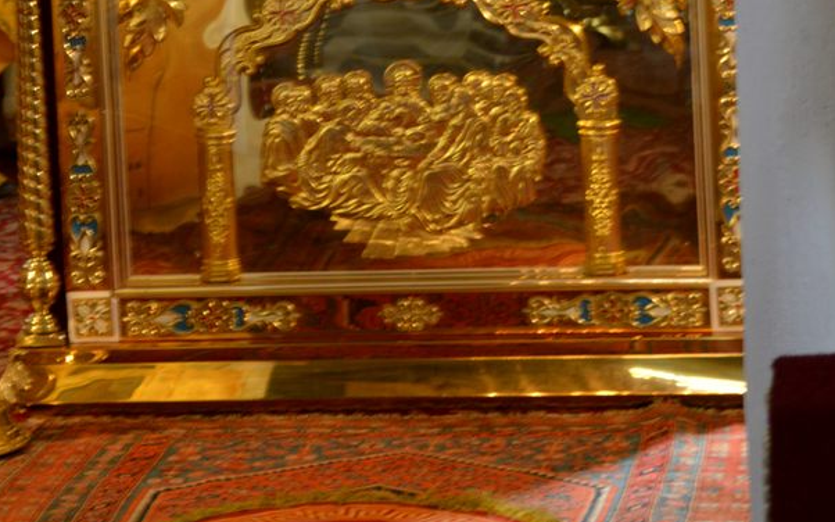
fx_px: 3549
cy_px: -212
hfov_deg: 13.4
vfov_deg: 8.3
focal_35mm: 156
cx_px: 310
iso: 400
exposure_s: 1/20
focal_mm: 48
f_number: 5.3
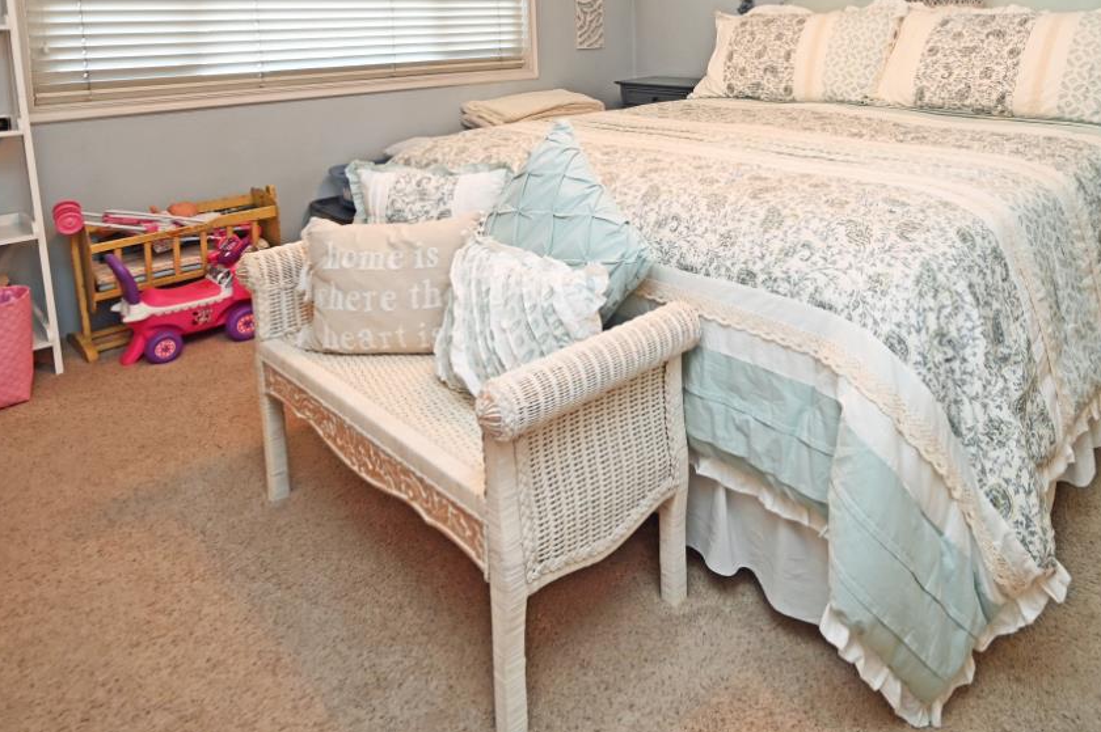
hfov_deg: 70.2
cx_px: 697
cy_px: 84
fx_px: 764
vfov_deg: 46.6
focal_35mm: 25
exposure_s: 1/60
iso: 640
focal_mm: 14
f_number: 4
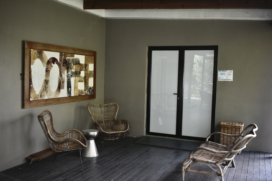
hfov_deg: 51.3
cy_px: 90
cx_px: 136
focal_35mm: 38
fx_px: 283
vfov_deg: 35.5
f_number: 4
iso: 450
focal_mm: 25
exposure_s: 1/60
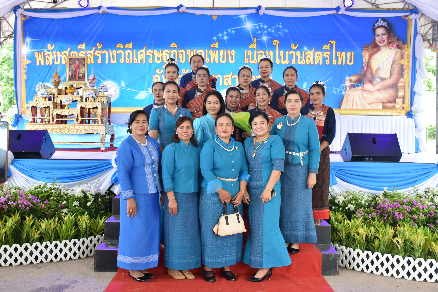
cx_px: 219
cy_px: 146
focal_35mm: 39
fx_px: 474
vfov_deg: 34.2
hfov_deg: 49.6
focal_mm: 26
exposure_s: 1/100
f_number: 5
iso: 400
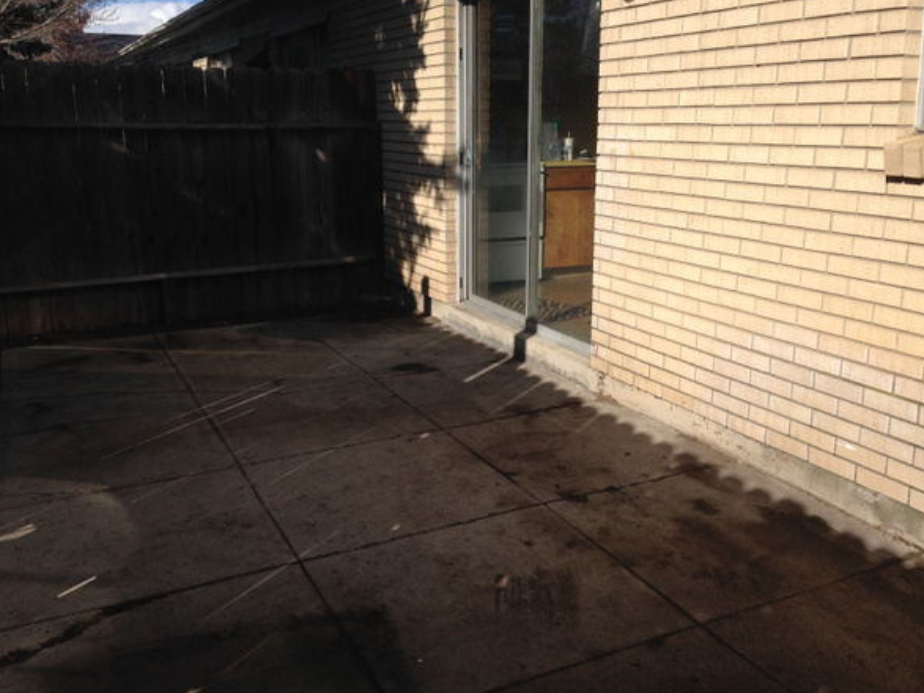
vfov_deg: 39.6
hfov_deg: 51.4
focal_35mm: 36
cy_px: 332
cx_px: 463
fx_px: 961
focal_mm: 4.12
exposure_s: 1/2463
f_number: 2.4
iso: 50
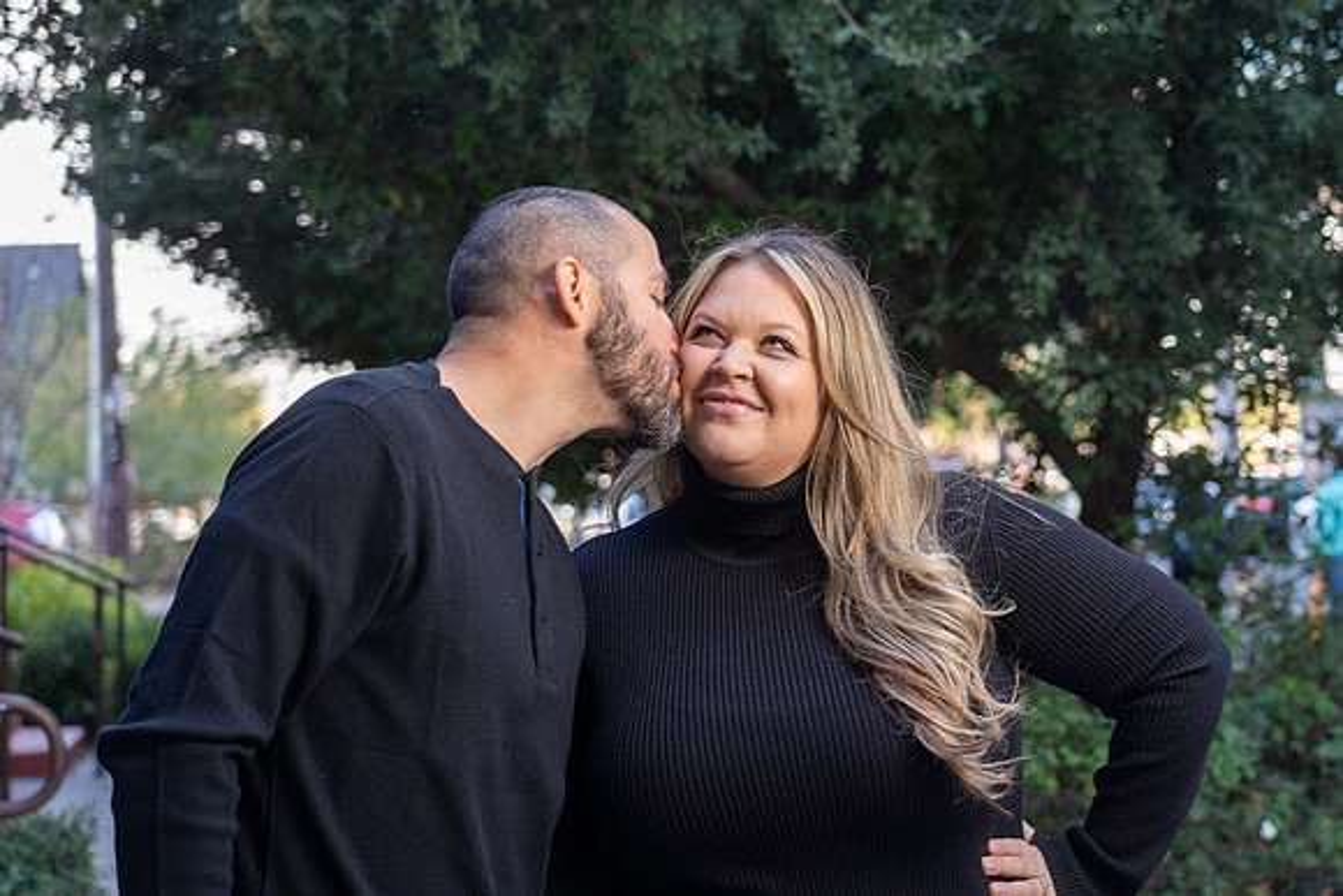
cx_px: 866
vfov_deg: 21.0
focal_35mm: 64
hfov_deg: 31.0
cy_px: 318
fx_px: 2407
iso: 200
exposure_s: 1/80
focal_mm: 50
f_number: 4
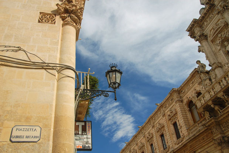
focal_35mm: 33
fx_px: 210
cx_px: 114
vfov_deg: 40.1
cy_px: 76
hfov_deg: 57.2
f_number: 3.8
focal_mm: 22
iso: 200
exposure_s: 1/800
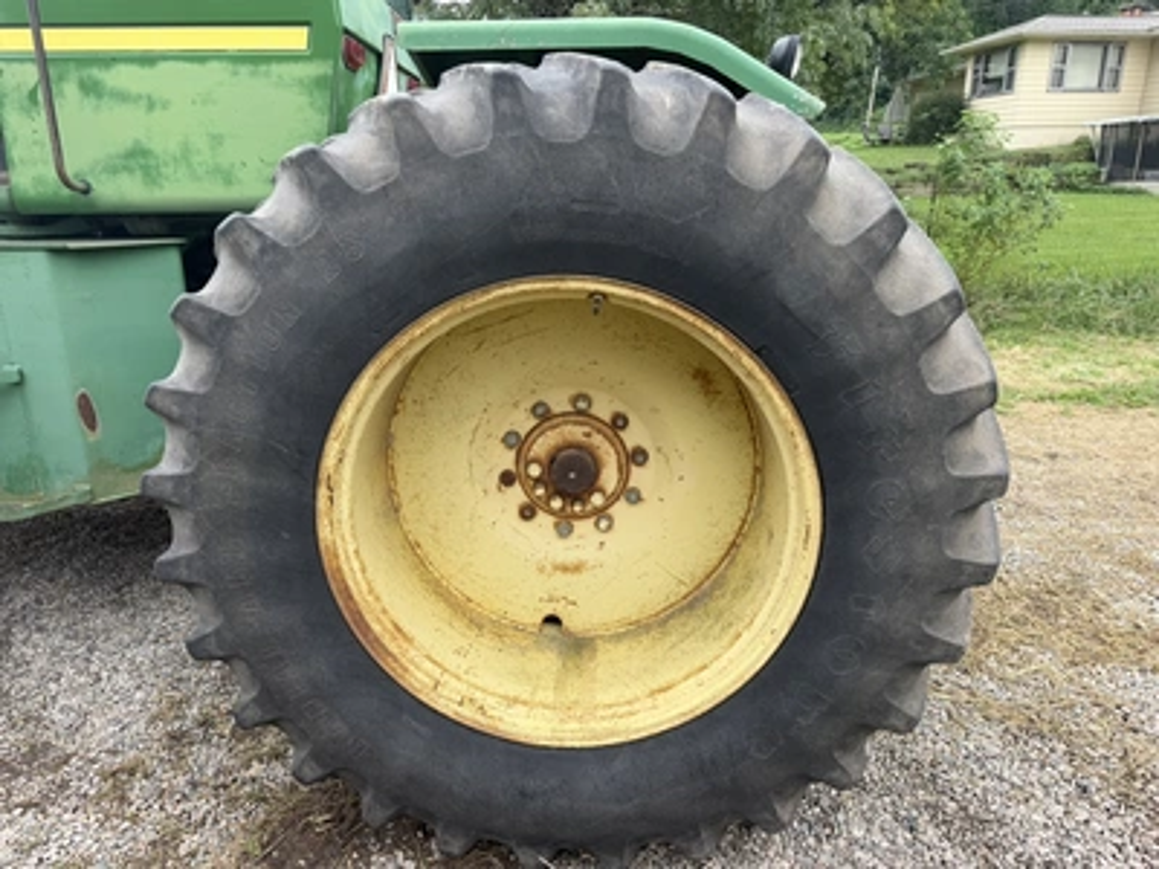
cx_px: 580
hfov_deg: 71.6
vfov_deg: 56.8
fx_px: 804
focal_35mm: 24
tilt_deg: -15.6
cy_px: 434
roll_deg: +2.4
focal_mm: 6.76
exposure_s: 1/909
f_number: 1.78
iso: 80
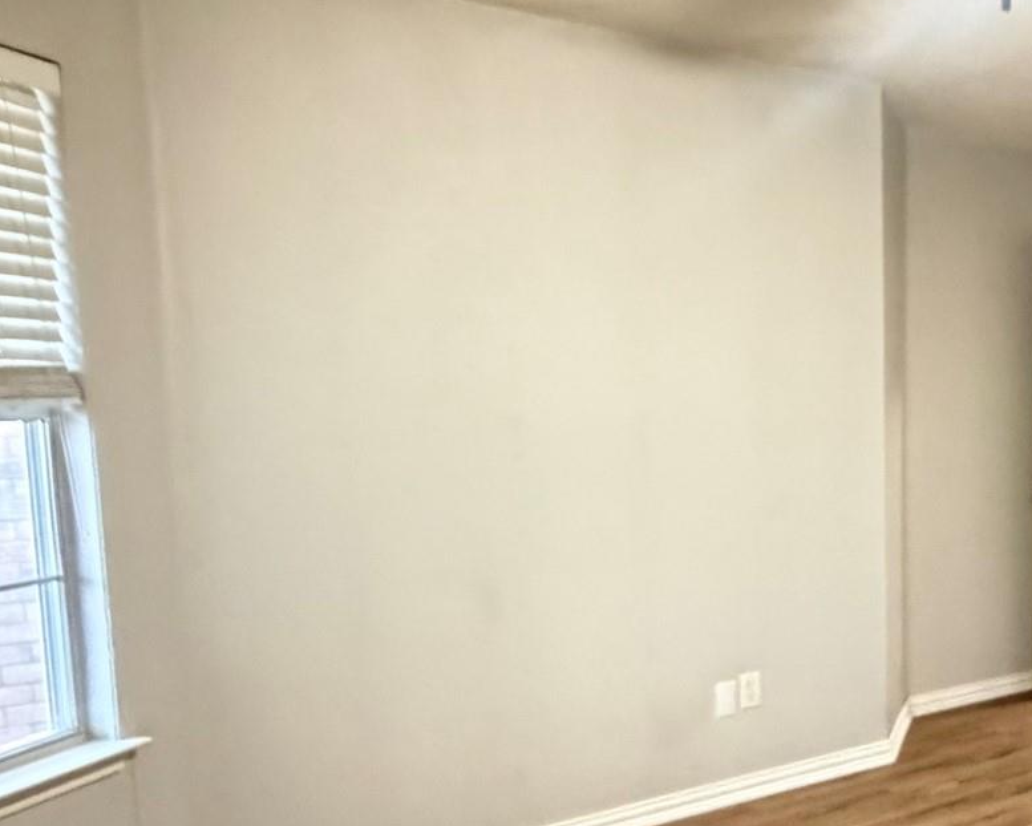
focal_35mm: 36
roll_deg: -0.1
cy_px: 510
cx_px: 954
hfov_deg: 45.0
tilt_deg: -5.4
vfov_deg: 40.9
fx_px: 1100
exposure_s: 1/30
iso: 2000
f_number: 2.2
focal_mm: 2.22
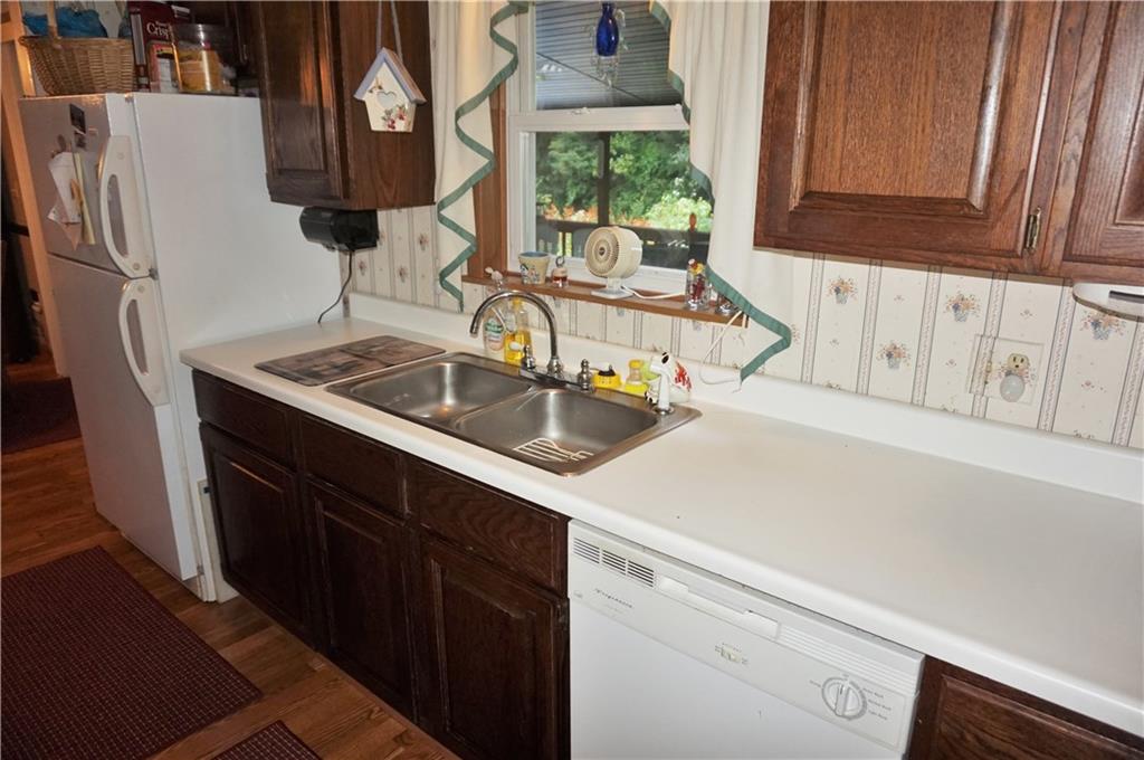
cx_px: 572
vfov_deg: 53.0
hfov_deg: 73.8
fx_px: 762
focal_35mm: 24
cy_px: 380
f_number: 3.5
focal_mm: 16
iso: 800
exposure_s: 1/100
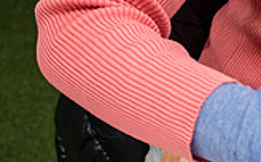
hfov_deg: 14.2
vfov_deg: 8.7
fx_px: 1030
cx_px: 259
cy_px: 280
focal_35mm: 145
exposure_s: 1/400
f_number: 4
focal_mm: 35
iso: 4000
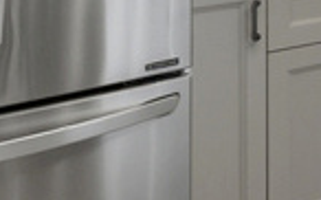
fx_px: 813
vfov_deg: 13.0
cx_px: 591
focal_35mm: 93
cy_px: -131
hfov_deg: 17.6
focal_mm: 13
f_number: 5.6
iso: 1600
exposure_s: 1/200
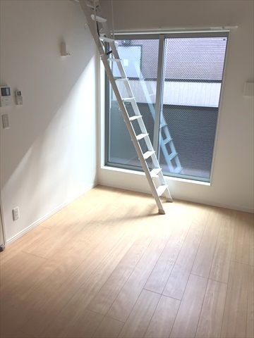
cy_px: 169
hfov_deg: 48.2
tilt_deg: -16.9
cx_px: 127
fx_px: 284
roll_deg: -0.7
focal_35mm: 29
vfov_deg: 61.7
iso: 32
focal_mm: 4.15
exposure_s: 1/40
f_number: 2.2
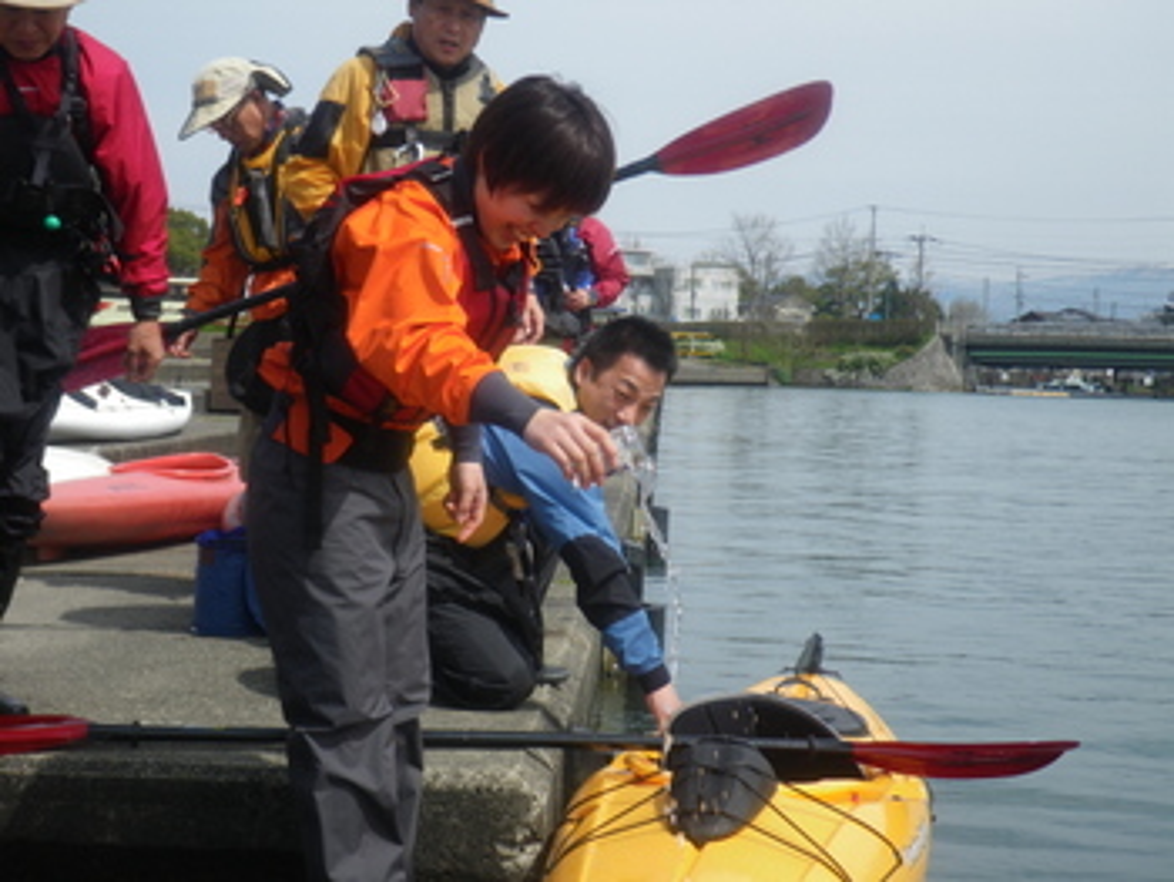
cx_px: 587
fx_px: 2104
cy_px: 441
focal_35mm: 62
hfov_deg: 31.2
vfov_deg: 23.7
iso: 50
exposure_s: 1/320
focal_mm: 11.1
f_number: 4.6
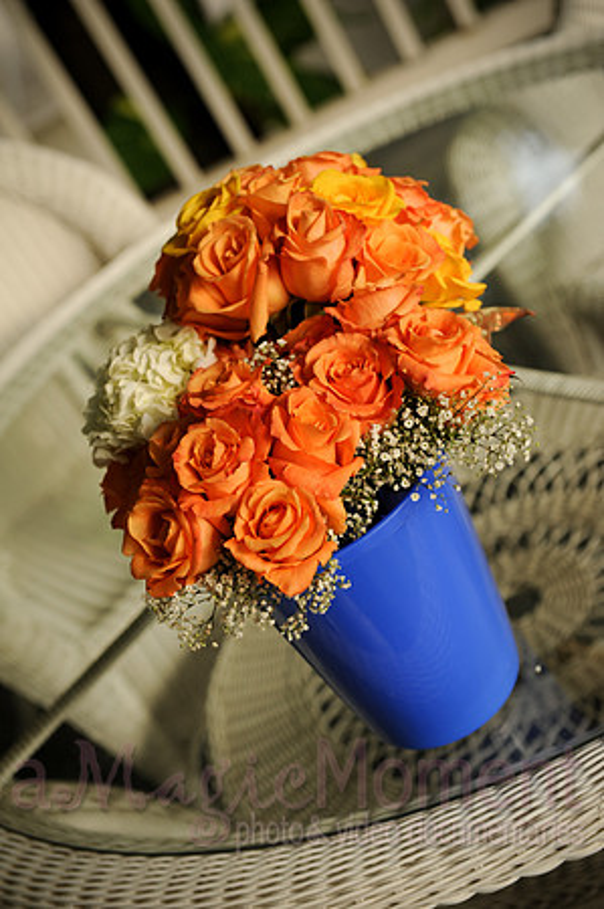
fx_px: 1463
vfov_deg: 34.5
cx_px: 302
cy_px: 454
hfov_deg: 23.3
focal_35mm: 58
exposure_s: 1/100
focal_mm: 58
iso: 250
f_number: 4.5
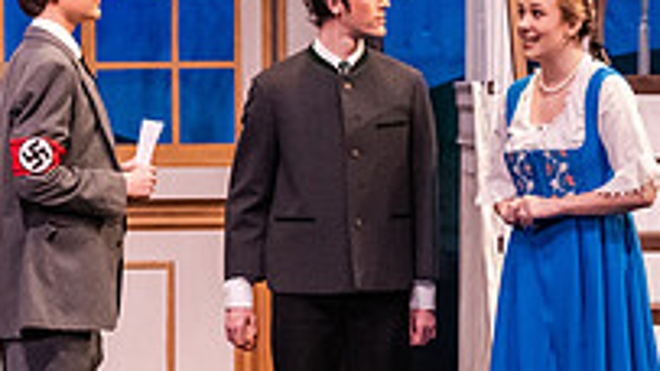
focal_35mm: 306
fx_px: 5353
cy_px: 119
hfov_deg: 7.0
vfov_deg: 4.0
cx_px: 523
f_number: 3.2
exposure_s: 1/250
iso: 4000
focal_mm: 102
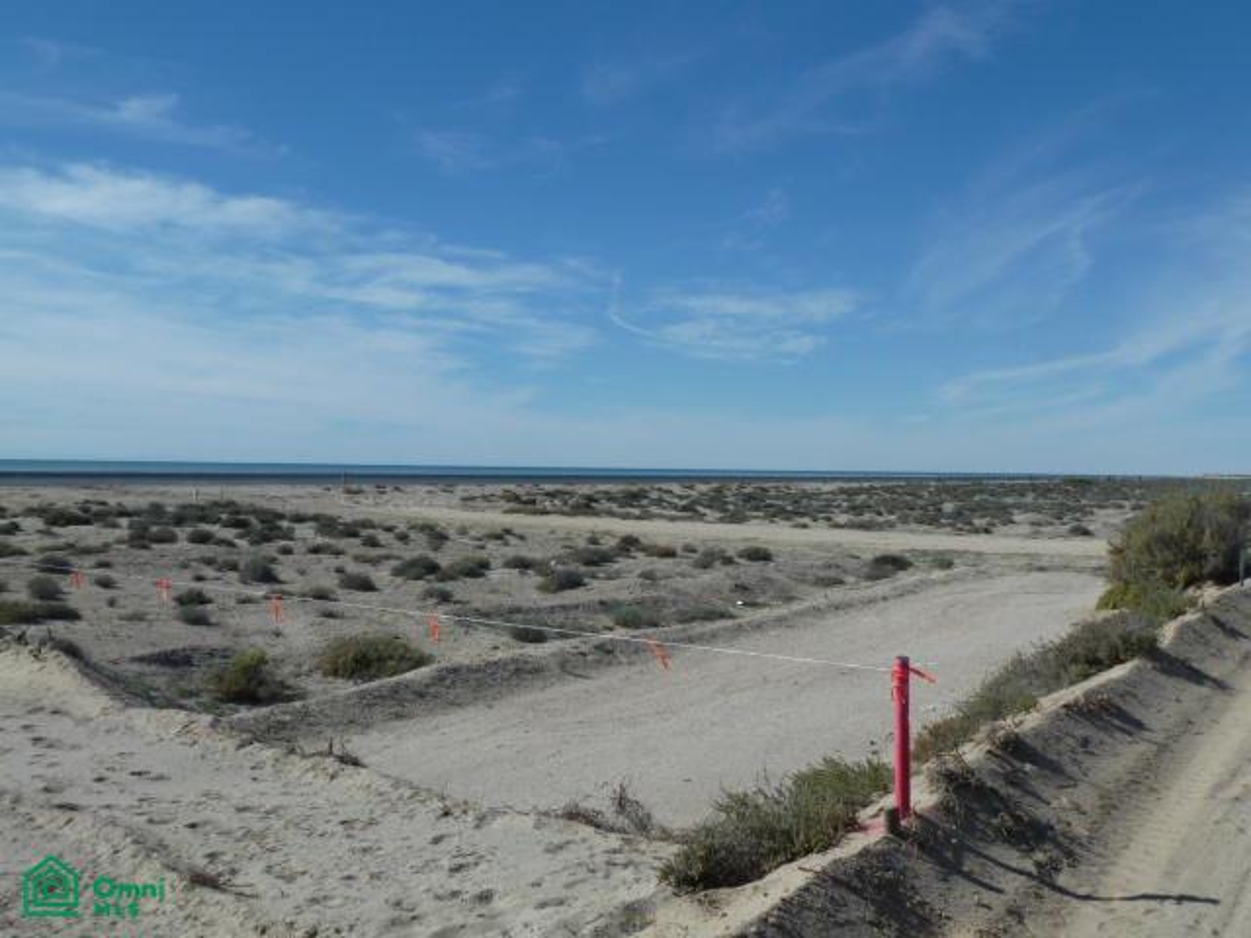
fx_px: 1337
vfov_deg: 38.7
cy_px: 469
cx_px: 626
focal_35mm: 37
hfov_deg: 50.1
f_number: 5.6
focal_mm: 6.1
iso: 80
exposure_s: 1/800
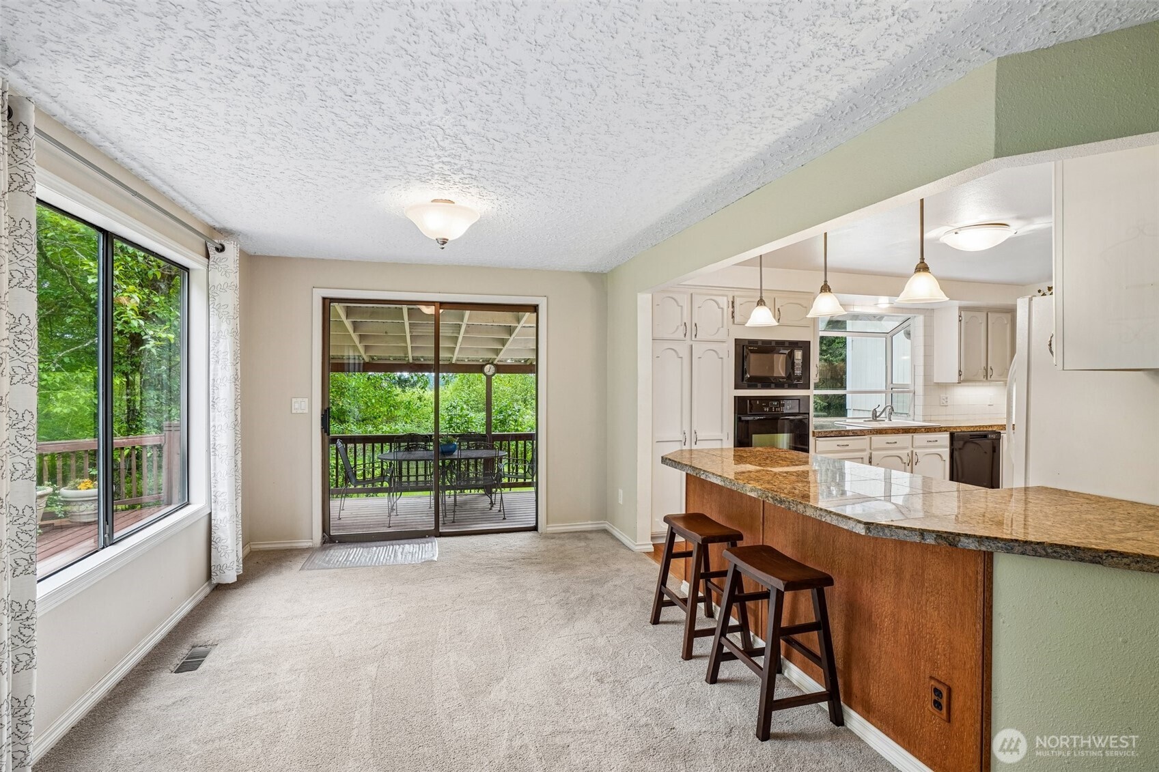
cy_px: 386
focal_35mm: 17
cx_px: 580
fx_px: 547
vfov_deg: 70.4
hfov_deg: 93.3
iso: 400
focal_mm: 17
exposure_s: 1/25
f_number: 8
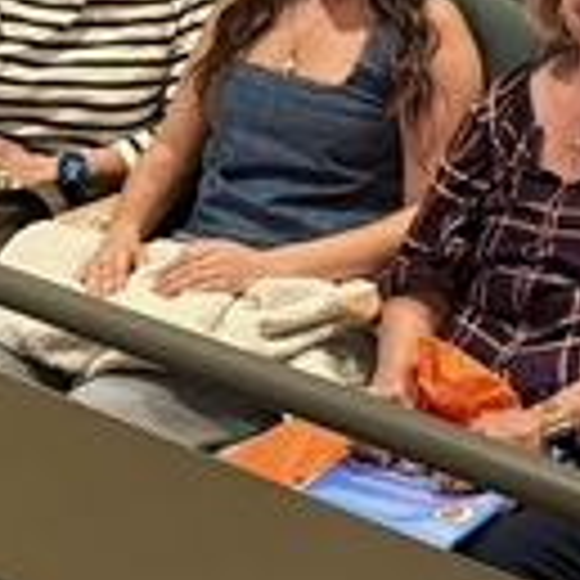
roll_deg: -2.7
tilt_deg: -5.6
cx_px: 616
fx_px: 1877
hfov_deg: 17.1
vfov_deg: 16.3
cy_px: -234
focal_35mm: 99
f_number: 1.78
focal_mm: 6.76
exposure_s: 1/30
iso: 1600
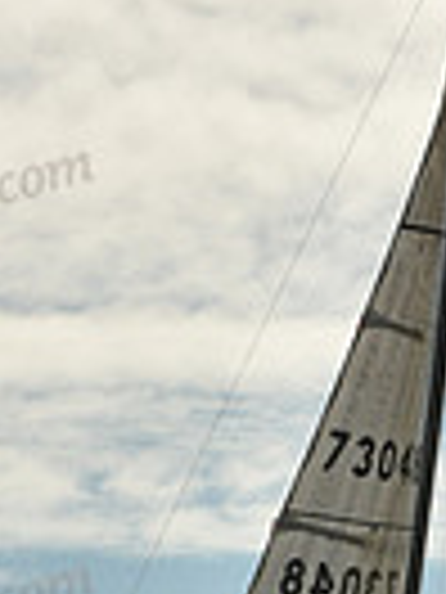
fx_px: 6167
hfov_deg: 4.1
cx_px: 327
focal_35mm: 359
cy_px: 819
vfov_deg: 5.5
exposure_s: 1/1600
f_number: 10
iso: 320
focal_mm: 85
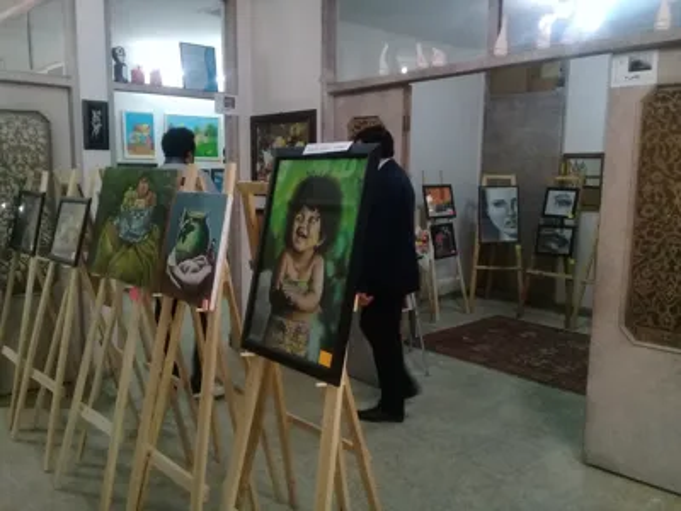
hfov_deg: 58.4
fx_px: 610
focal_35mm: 31
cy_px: 256
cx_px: 340
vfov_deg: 45.4
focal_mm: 3.3
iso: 200
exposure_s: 1/33
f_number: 2.2
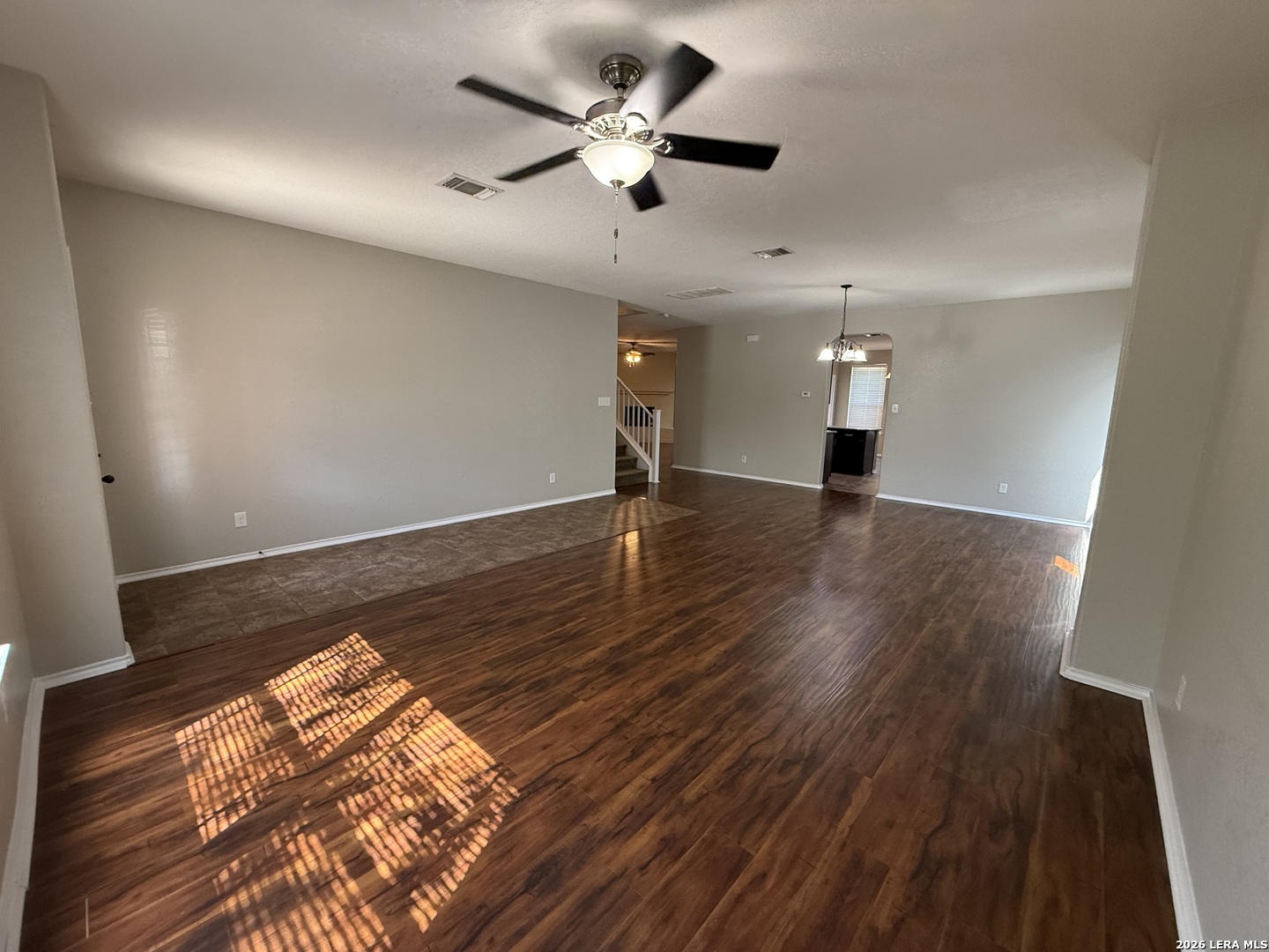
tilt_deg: -9.2
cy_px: 476
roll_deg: -1.7
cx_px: 634
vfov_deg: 85.7
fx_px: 513
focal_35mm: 14
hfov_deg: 102.1
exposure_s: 1/60
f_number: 2.2
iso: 400
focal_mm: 2.22
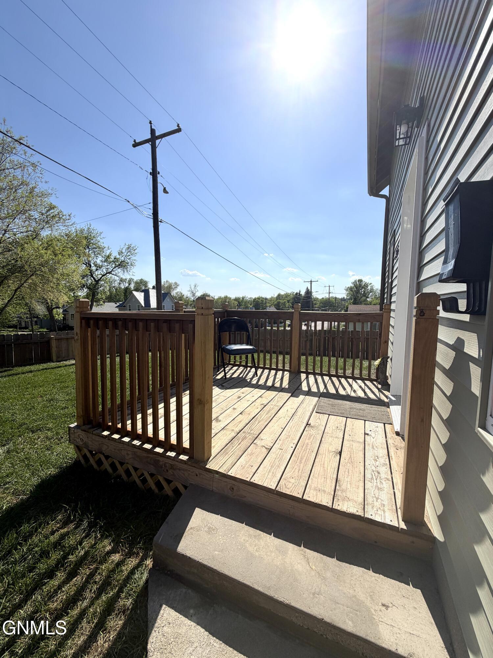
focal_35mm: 14
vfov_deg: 102.1
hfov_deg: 85.7
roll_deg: -0.9
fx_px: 266
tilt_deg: -4.4
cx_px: 246
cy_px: 329
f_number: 2.2
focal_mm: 2.22
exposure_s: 1/1795
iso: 20
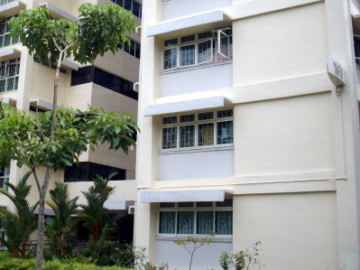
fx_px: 530
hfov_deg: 37.2
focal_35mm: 51
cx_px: 128
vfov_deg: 28.4
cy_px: 92
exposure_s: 1/200
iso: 80
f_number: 5.6
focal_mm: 6.2
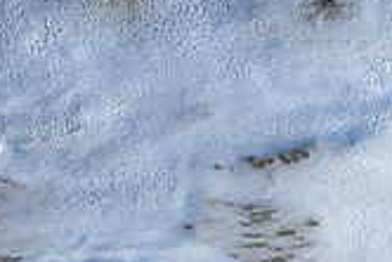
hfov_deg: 0.7
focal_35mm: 3075
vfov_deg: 0.4
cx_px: 743
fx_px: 33512
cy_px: 92
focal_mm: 800
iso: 360
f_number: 6.3
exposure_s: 1/2500
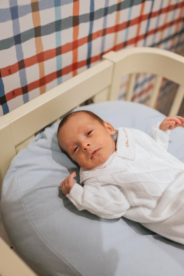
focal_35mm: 35
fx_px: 268
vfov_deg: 54.4
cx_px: 92
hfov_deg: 37.9
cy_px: 138
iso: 1000
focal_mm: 35
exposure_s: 1/400
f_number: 1.8
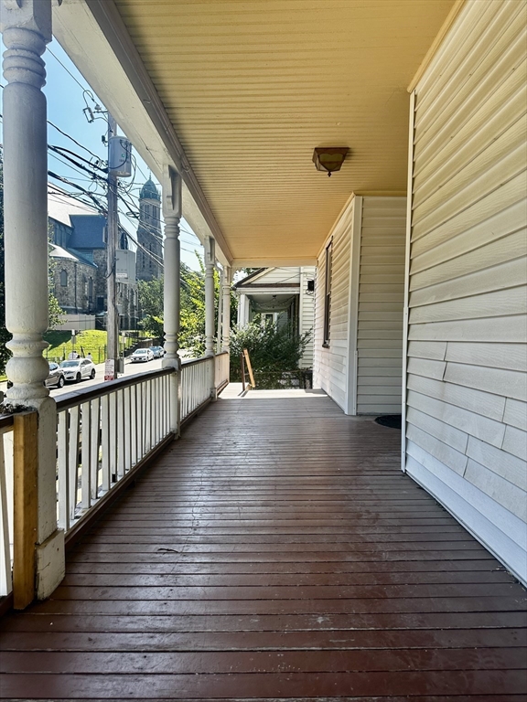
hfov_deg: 56.8
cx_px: 264
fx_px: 487
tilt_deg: -0.2
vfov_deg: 71.6
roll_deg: -0.8
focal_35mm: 24
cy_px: 351
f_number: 1.78
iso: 80
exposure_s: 1/816
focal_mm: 6.86
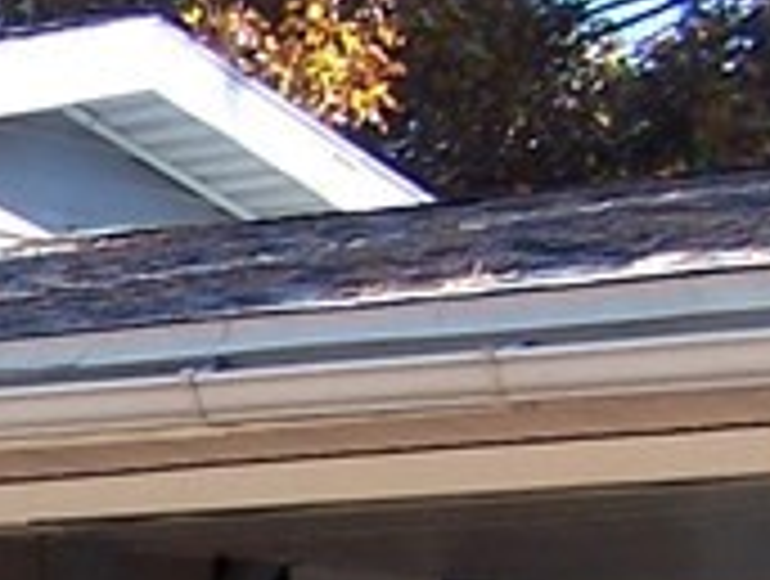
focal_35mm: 227
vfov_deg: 6.4
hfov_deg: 8.0
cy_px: 1142
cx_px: -1126
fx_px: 5060
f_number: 2.8
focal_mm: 6.3
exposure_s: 1/180
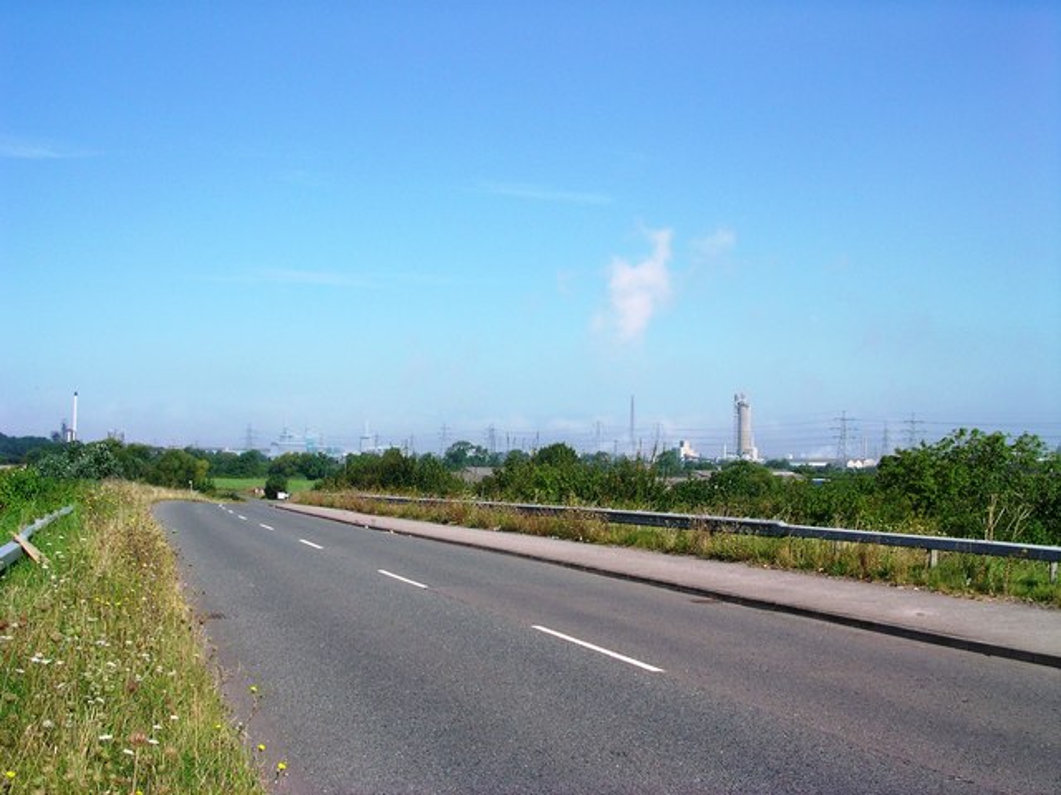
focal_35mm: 37
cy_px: 398
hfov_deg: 50.1
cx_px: 530
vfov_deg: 38.7
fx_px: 1134
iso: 100
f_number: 4.5
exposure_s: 1/432
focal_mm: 5.6
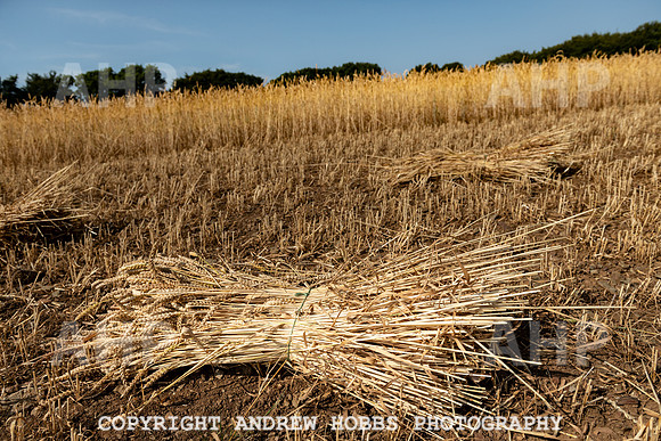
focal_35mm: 24
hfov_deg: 73.7
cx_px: 330
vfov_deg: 53.2
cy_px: 220
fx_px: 441
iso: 64
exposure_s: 1/1600
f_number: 5.6
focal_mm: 24
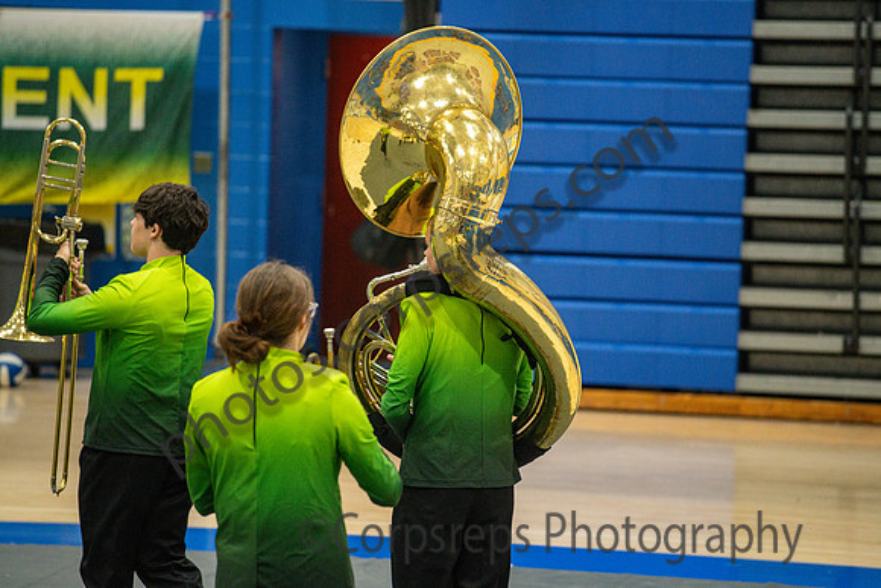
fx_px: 4895
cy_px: 294
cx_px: 440
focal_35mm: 200
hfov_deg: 10.3
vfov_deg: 6.9
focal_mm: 200
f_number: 4
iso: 6400
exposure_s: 1/500
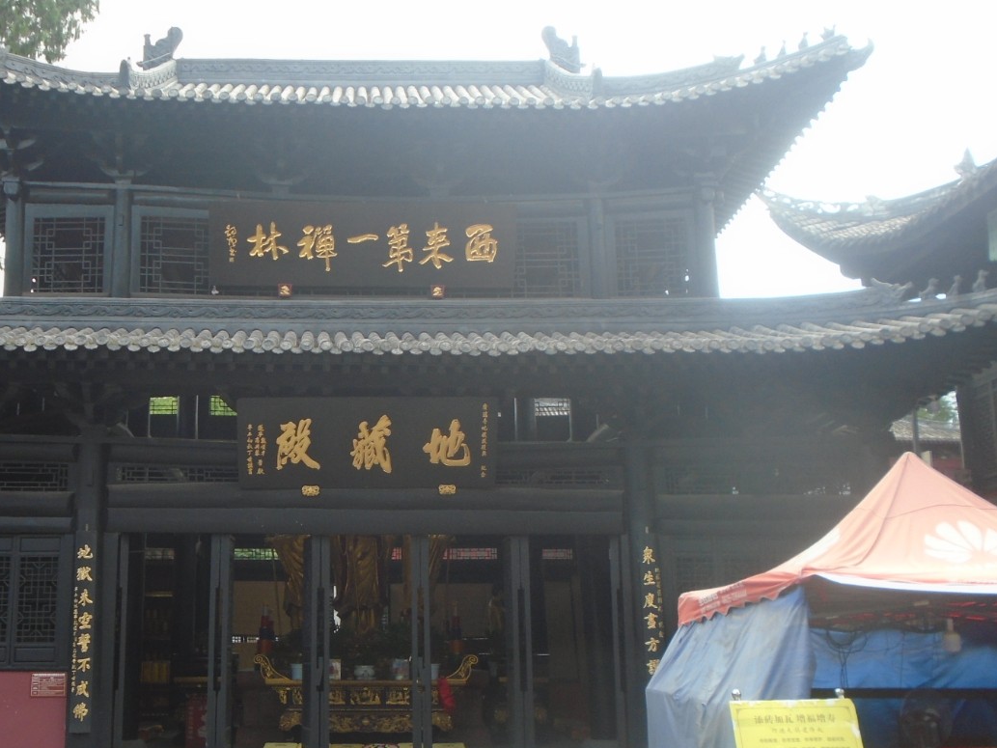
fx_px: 1210
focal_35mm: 42
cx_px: 366
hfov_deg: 44.4
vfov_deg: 34.3
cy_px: 413
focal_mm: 5.5
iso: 100
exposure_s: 1/160
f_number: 3.5
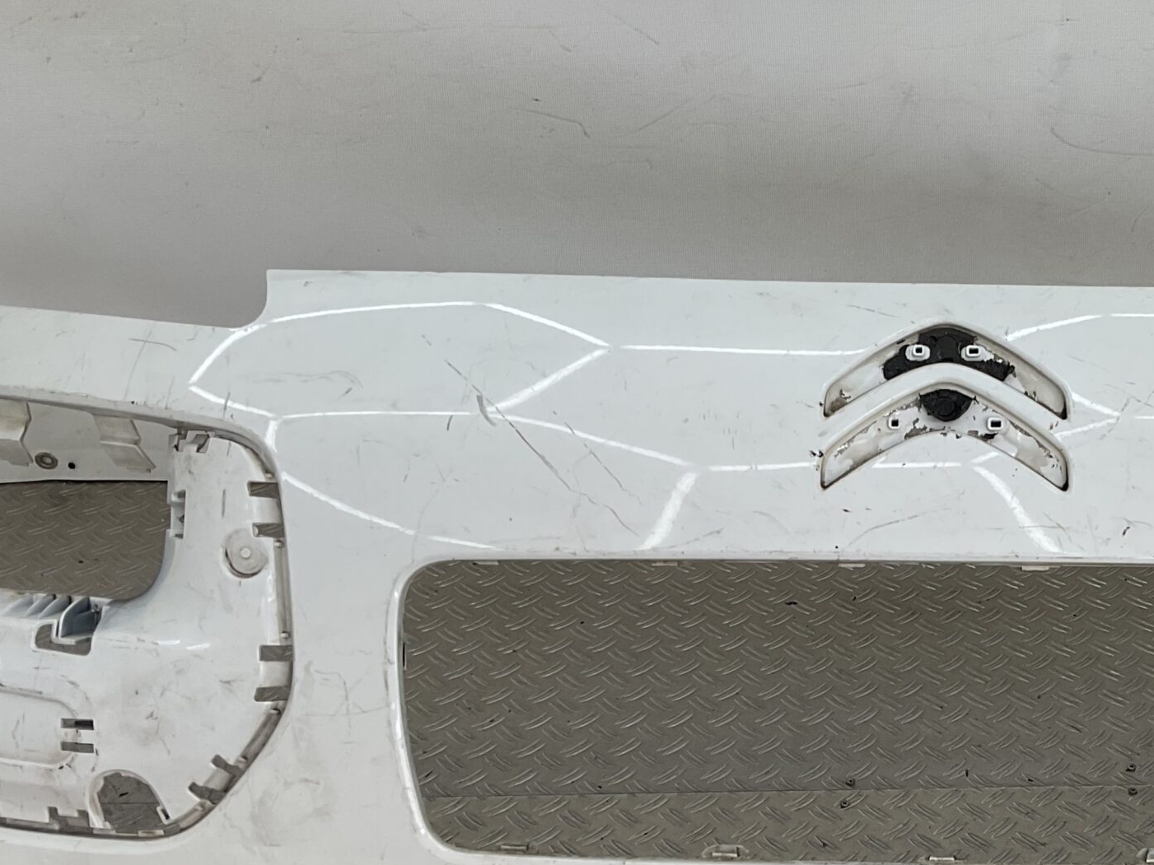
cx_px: 964
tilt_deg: -33.4
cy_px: 623
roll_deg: -1.2
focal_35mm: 53
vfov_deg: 27.2
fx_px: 1767
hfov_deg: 34.8
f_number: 1.8
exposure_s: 1/335
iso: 16
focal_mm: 3
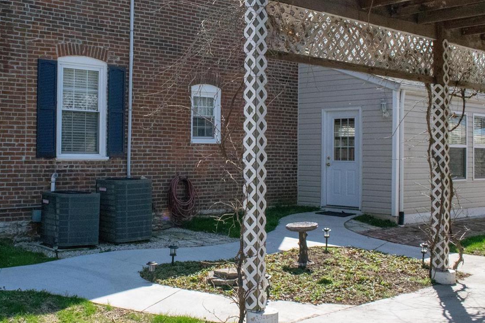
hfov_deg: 38.0
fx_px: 700
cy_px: 132
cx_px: 184
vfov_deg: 25.9
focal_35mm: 52
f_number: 4
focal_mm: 24
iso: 200
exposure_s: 1/60
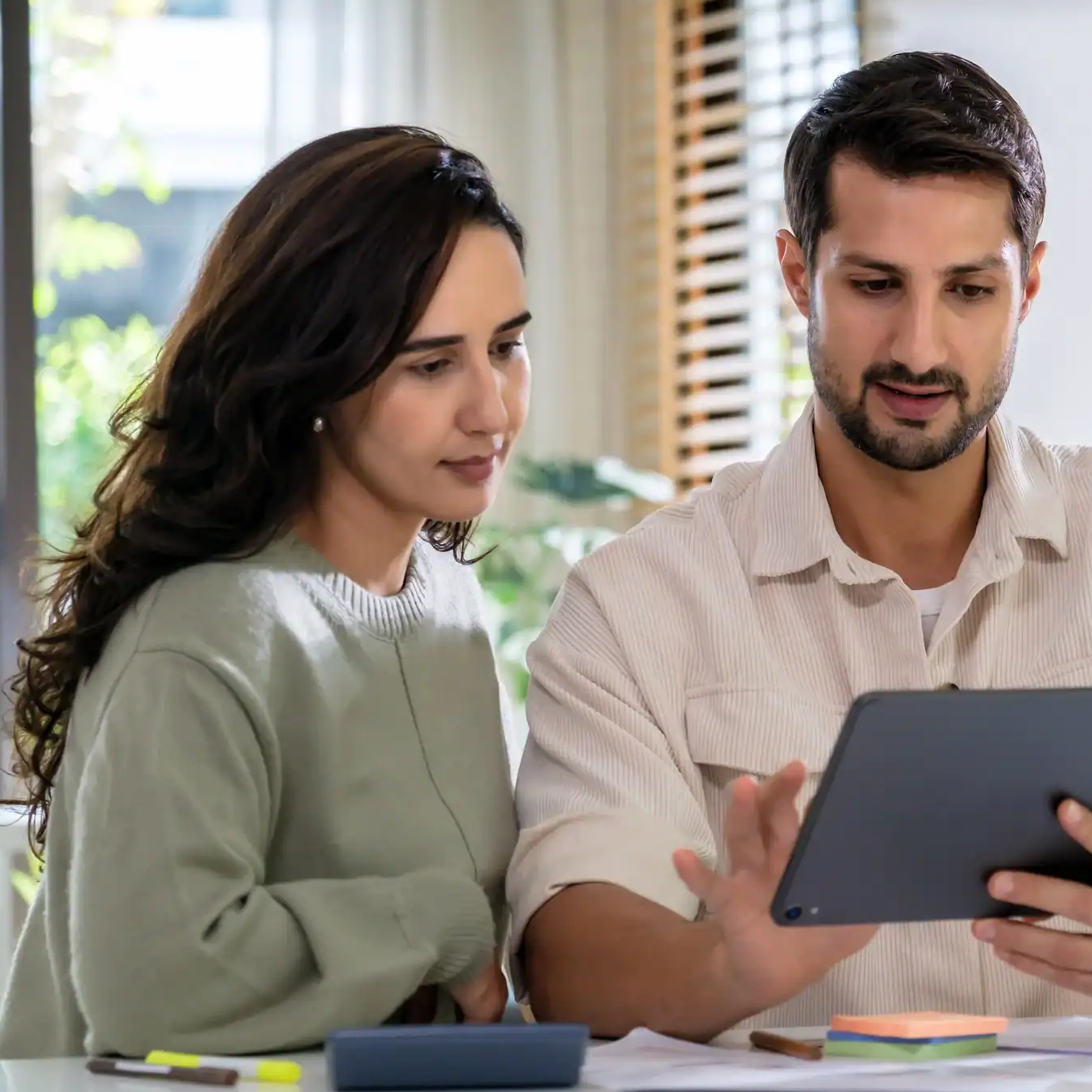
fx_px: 5318
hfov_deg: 11.7
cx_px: 730
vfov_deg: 11.7
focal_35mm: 149
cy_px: 544
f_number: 3.2
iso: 800
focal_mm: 77.3
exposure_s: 1/250
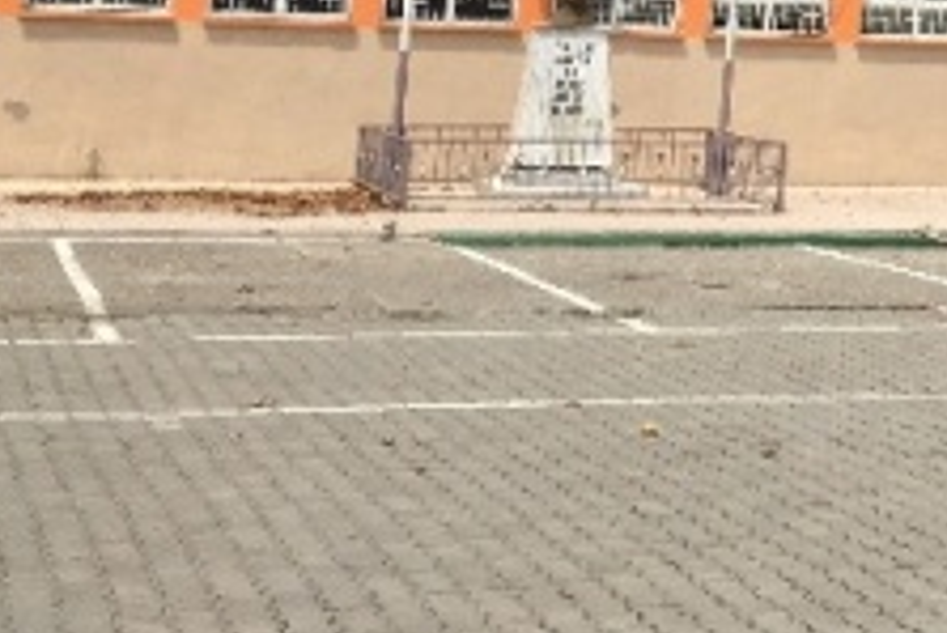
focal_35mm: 109
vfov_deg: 11.9
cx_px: 1452
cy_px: -401
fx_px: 2869
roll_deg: -2.6
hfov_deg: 16.9
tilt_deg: +8.9
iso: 25
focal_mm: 4.15
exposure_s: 1/2481
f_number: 2.2
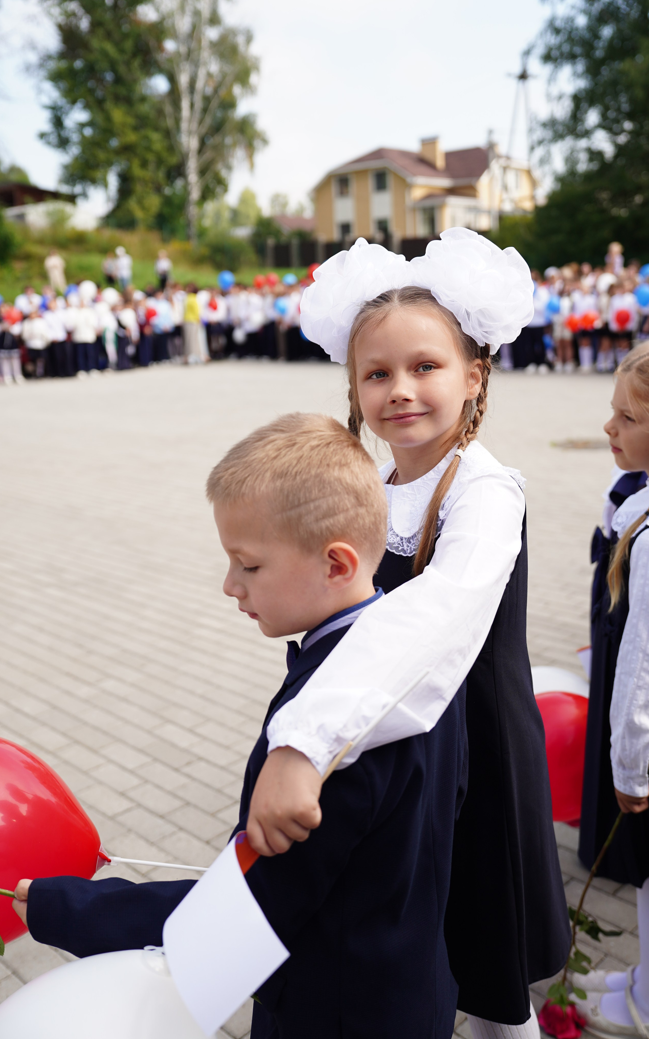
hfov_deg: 36.3
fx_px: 991
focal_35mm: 35
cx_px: 323
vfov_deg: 55.3
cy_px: 524
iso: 200
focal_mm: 34
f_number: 2.8
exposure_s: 1/1000
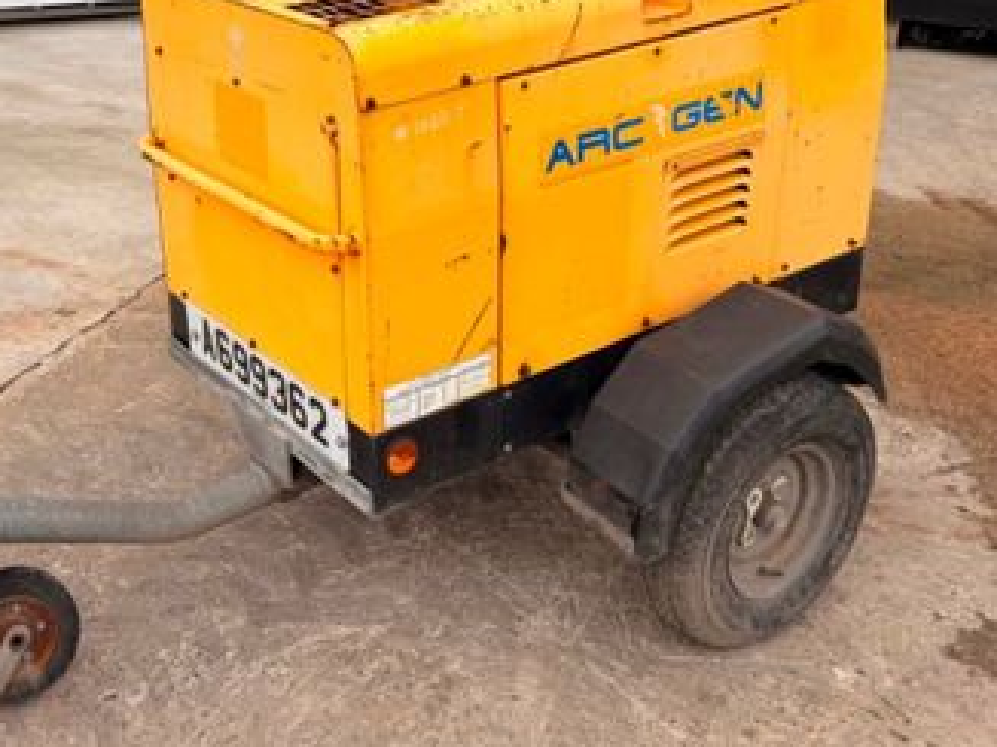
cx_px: 305
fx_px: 1267
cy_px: 238
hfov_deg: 42.2
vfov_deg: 32.5
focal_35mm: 44
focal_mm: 6.76
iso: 80
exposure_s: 1/2445
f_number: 1.78
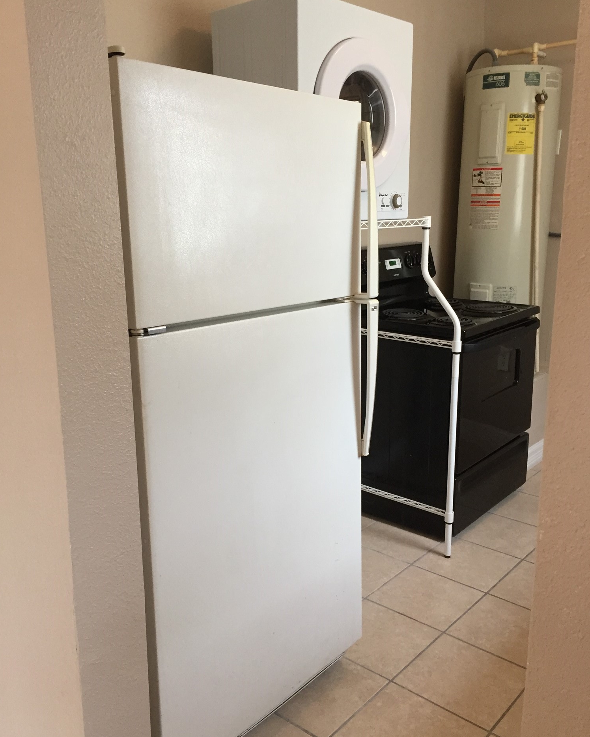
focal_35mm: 31
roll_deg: +0.2
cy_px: 369
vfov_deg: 57.2
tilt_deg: -12.3
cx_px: 300
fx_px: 677
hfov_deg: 47.1
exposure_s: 1/30
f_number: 2.2
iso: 50
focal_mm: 4.15
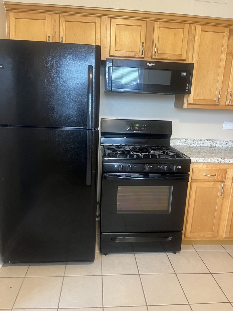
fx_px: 233
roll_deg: -2.1
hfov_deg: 53.1
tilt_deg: -12.5
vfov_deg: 67.3
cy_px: 156
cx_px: 116
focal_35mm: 26
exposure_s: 1/60
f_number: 1.6
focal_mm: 5.1
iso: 400
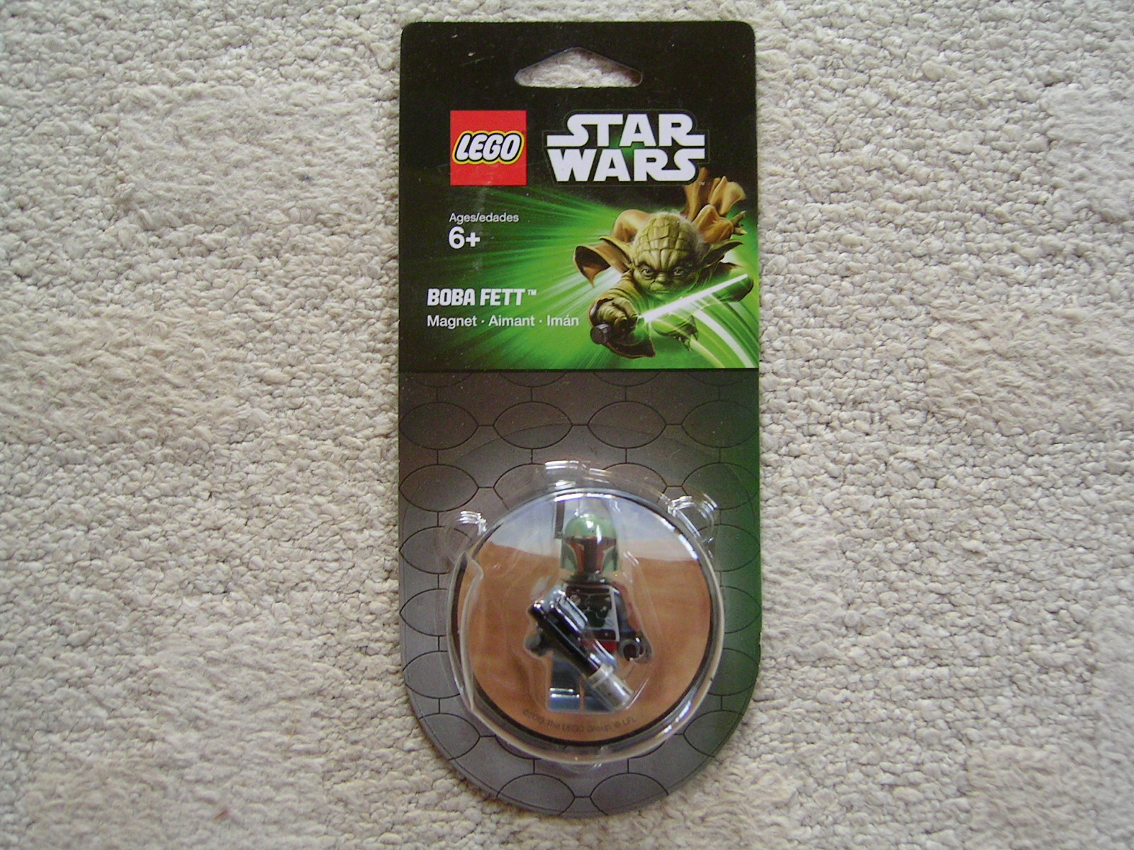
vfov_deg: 39.7
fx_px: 1179
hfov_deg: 51.4
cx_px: 567
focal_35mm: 36
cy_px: 425
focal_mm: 5.6
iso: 100
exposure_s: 1/32
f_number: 2.8
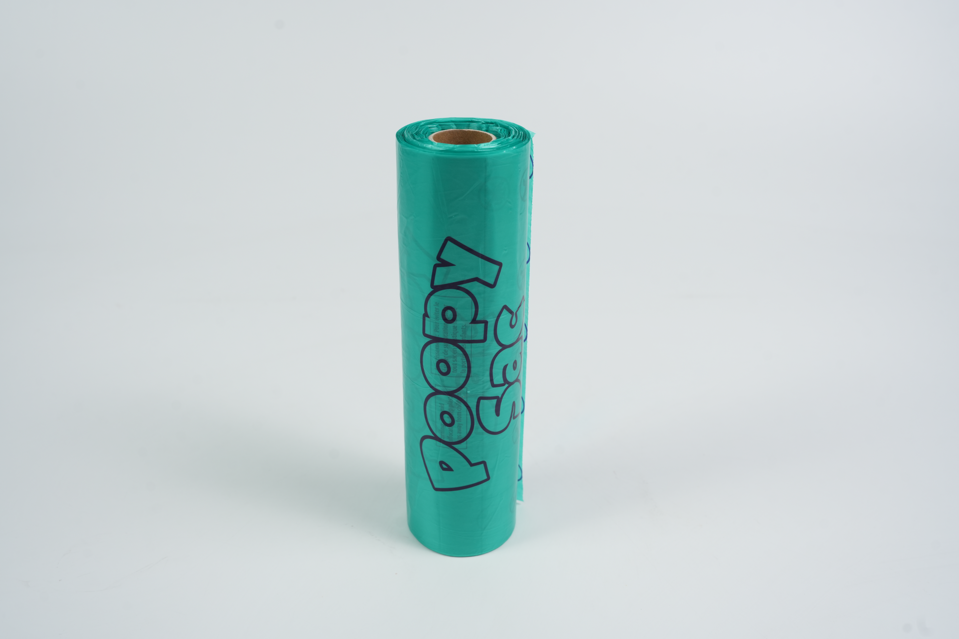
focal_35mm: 35
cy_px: 320
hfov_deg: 54.4
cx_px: 480
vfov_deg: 37.9
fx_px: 932
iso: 320
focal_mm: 35
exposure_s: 1/80
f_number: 8
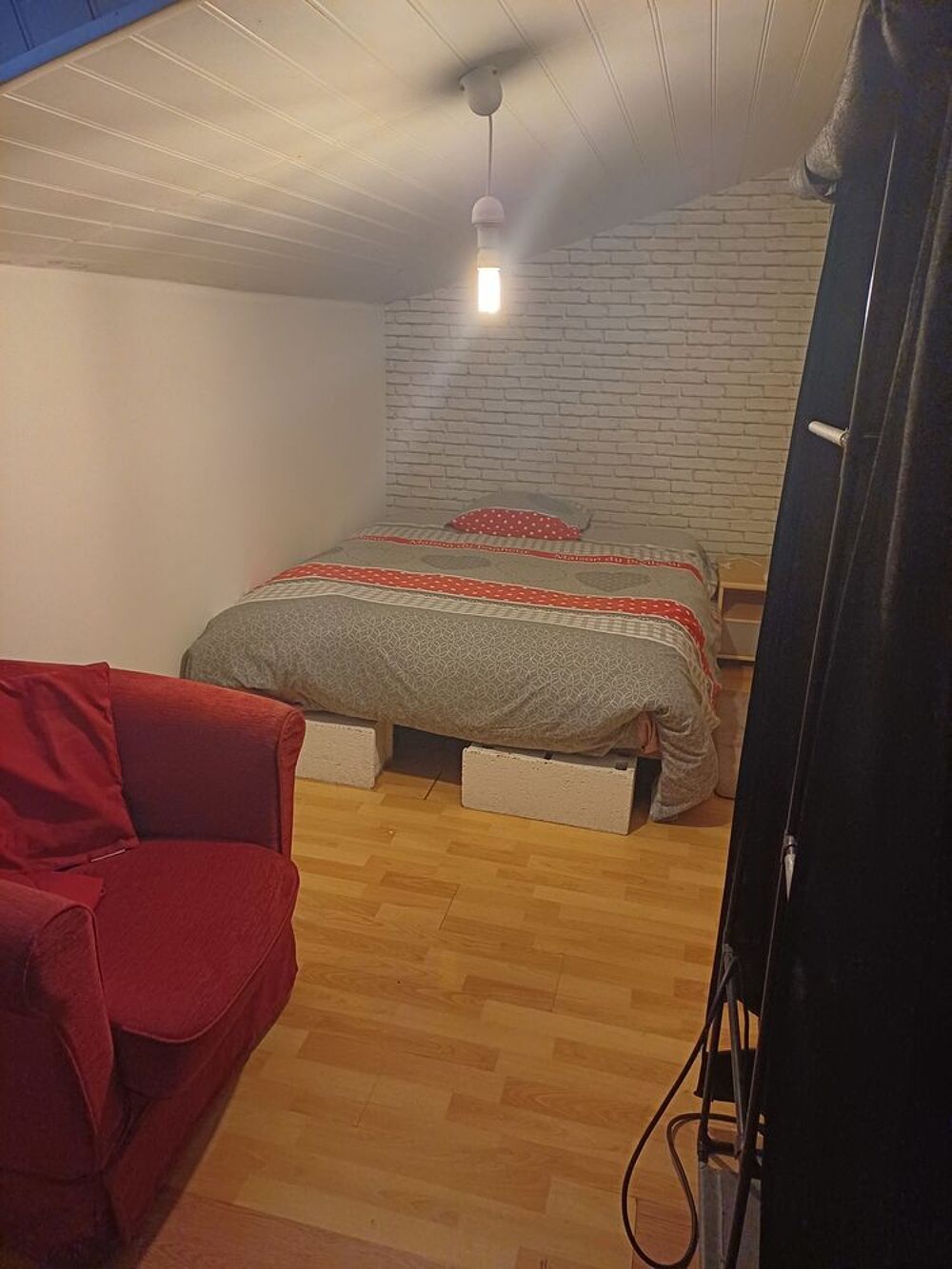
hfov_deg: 54.9
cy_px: 634
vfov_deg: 69.4
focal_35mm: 25
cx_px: 476
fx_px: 917
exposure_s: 1/25
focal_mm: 4.65
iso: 500
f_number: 1.8
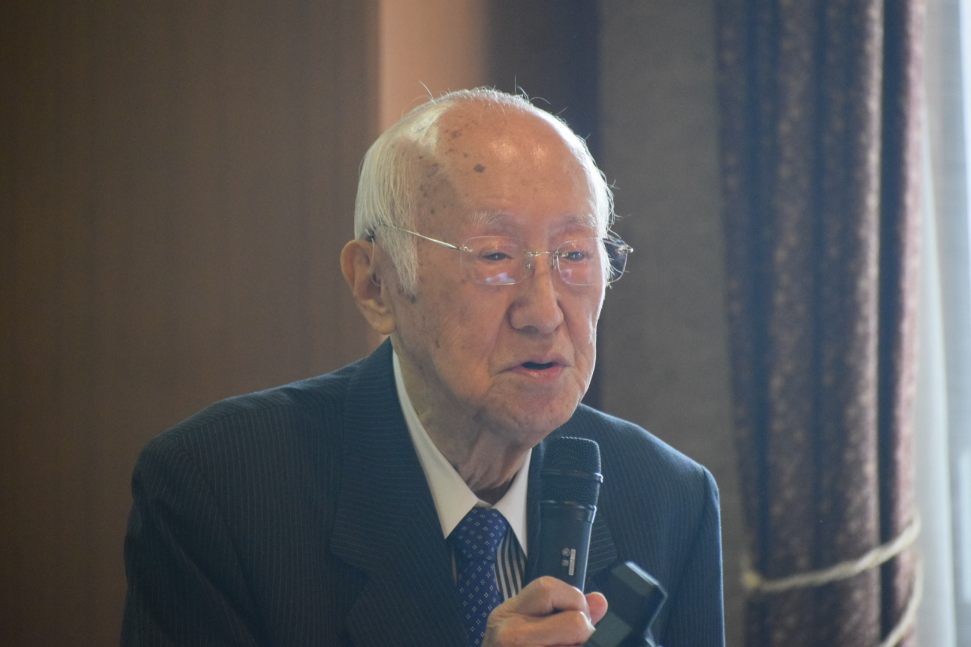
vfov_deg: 4.2
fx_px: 8900
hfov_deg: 6.2
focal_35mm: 330
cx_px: 486
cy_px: 324
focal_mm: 220
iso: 4000
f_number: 5.6
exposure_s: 1/125
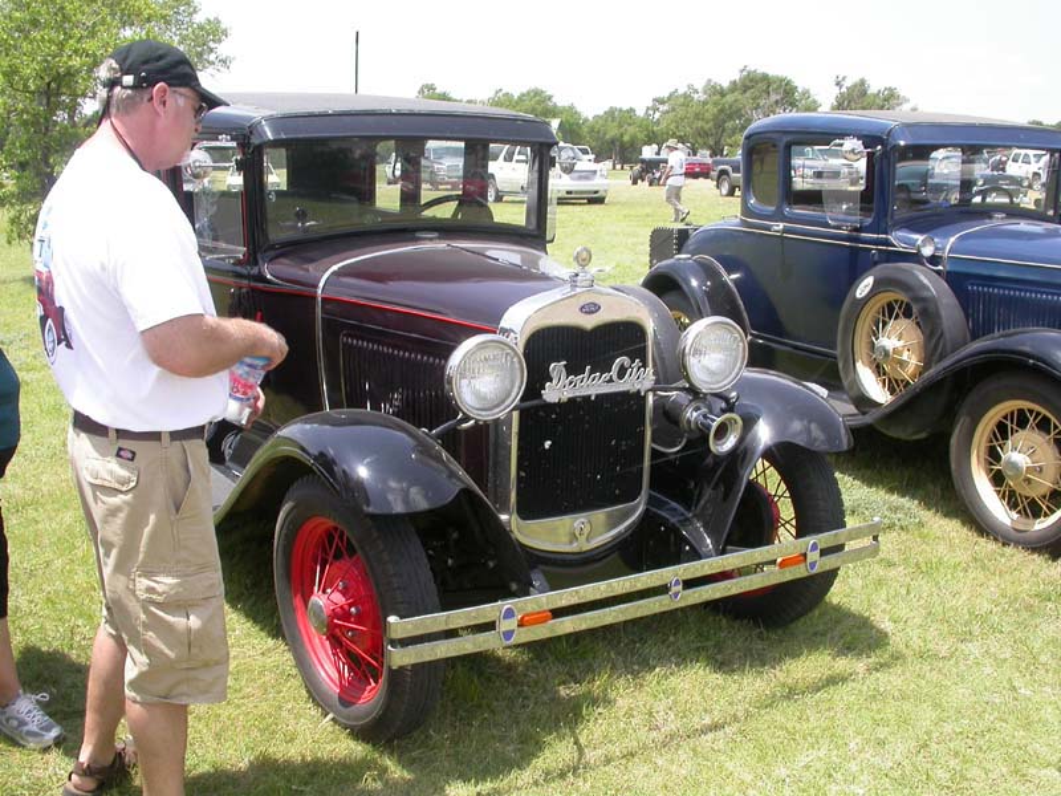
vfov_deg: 37.7
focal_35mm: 38
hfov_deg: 49.0
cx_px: 530
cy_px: 398
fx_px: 1165
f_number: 6
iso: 100
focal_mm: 7.85
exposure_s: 1/207
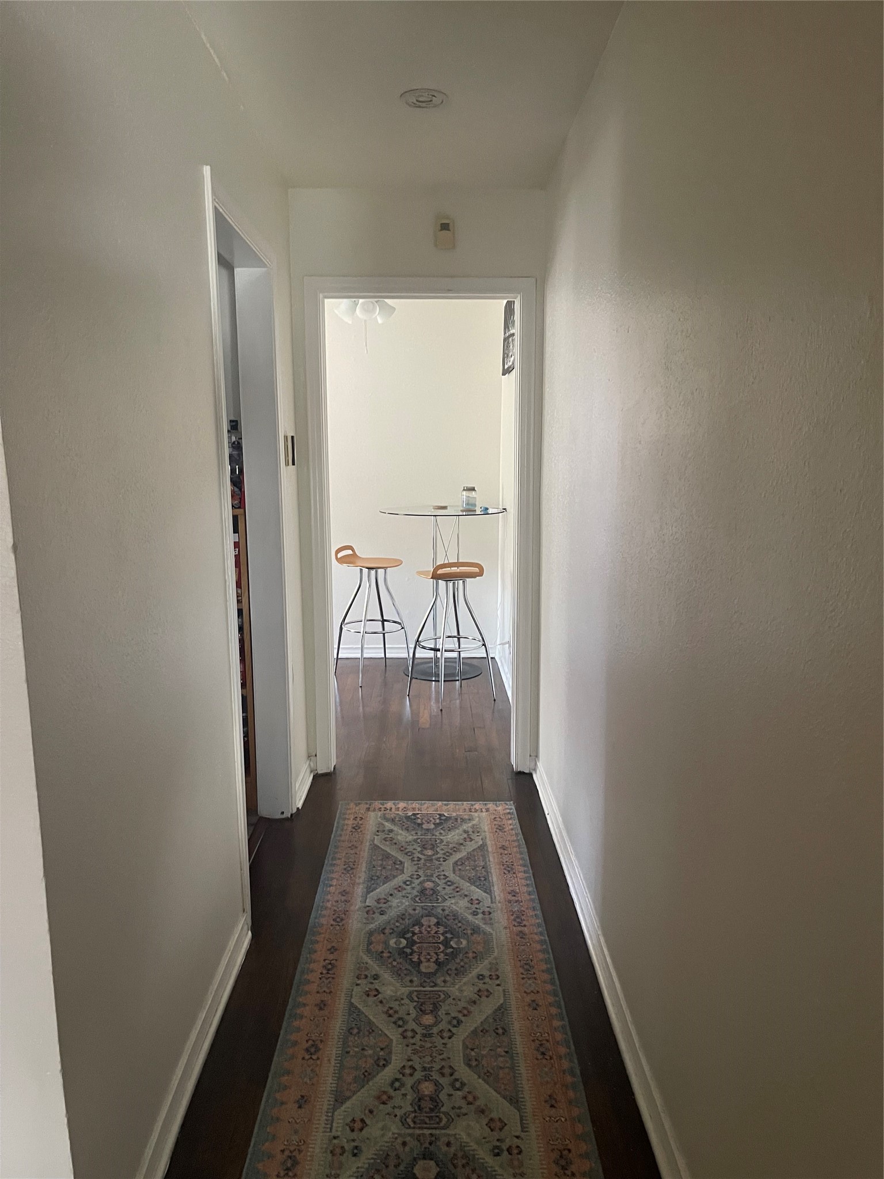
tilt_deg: -10.2
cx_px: 442
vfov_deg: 67.3
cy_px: 590
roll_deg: +0.7
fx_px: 885
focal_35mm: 26
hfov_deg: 53.1
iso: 500
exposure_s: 1/40
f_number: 1.6
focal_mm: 5.1
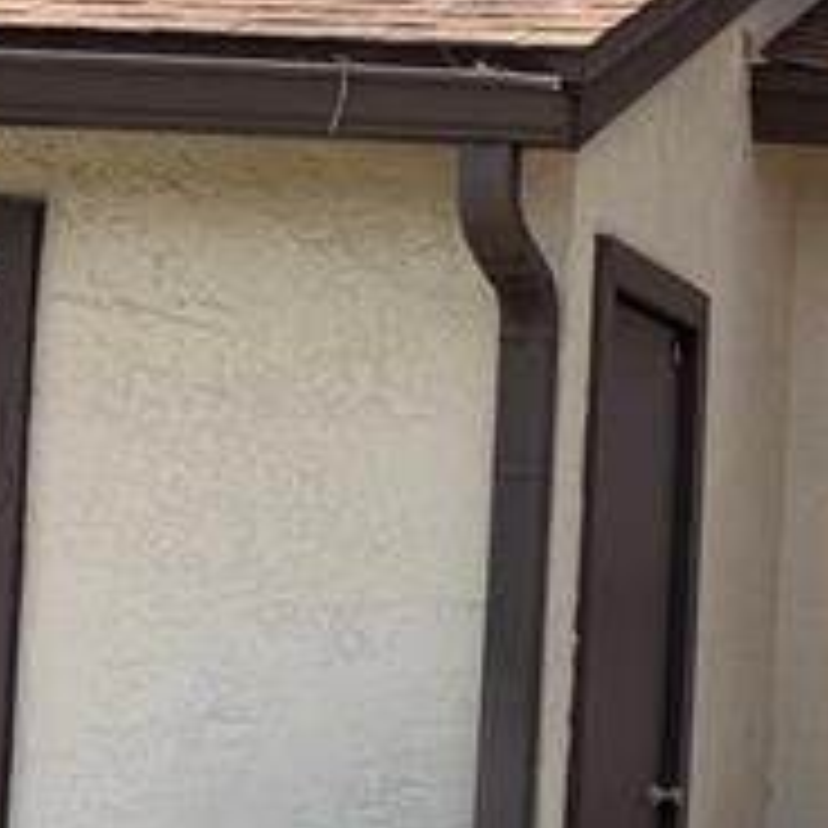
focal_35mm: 118
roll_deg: -1.3
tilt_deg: +4.4
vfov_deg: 14.8
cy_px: 486
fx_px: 3193
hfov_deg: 13.1
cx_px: 1588
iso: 80
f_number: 1.78
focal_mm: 6.76
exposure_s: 1/2907
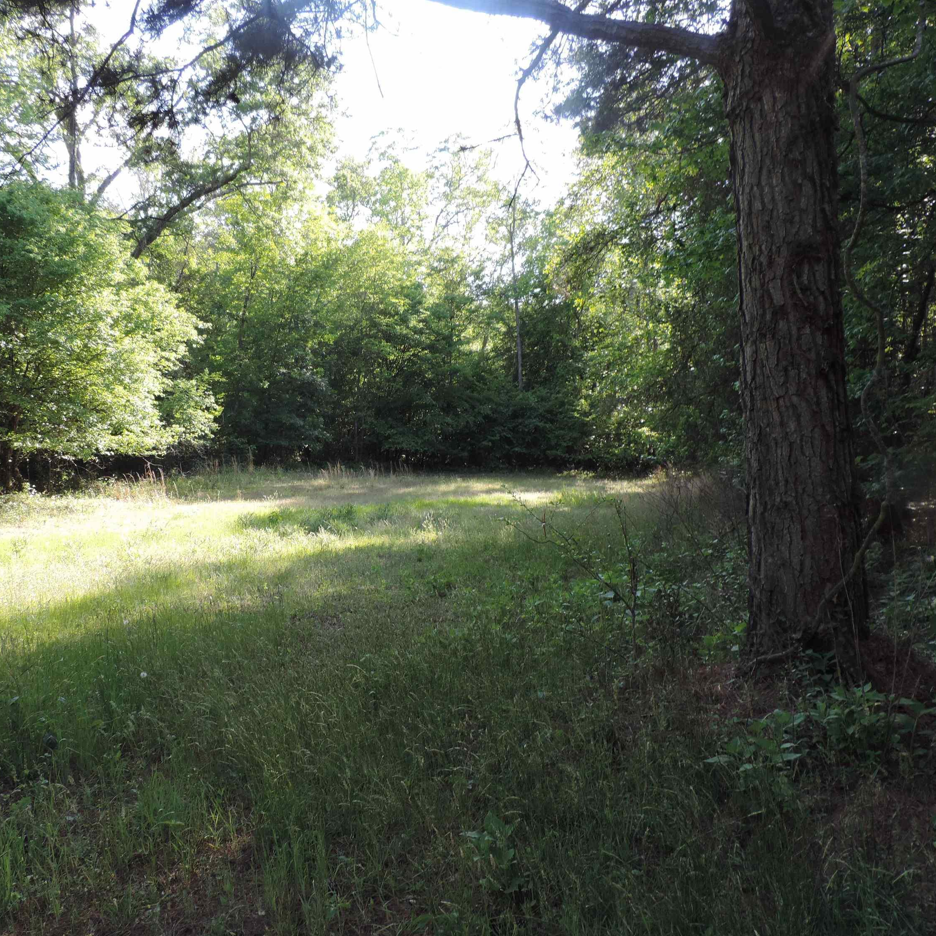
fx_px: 1040
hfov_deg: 47.9
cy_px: 462
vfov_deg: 48.4
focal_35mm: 34
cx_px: 338
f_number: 3.1
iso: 80
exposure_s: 1/125
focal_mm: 4.9
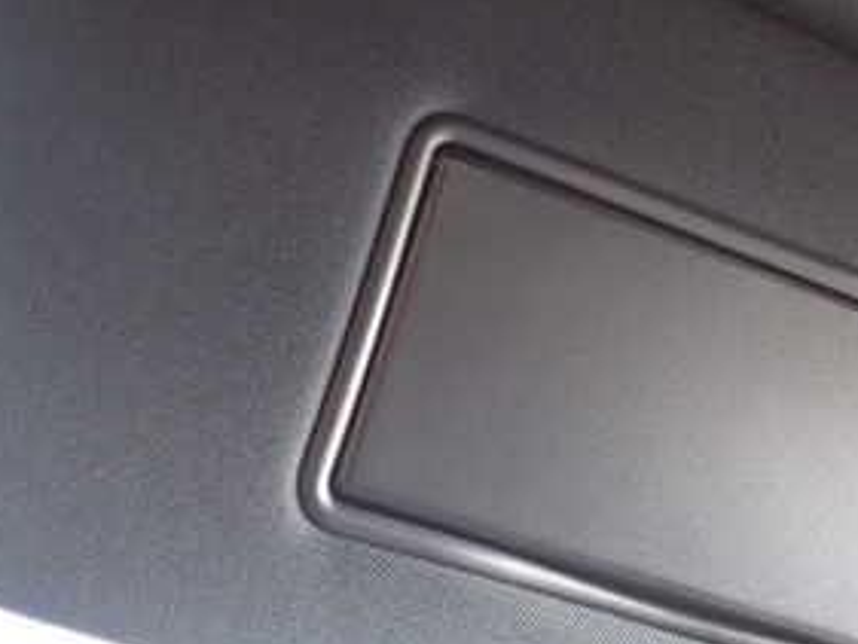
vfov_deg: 22.9
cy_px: 266
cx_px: 602
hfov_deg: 29.9
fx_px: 1587
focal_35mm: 64
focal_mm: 5.4
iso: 800
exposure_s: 1/30
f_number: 2.3
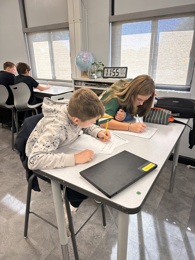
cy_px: 130
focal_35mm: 24
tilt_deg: -20.8
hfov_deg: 56.8
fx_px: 180
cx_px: 98
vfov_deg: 71.6
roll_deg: +1.2
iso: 160
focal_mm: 6.86
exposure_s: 1/120
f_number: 1.78
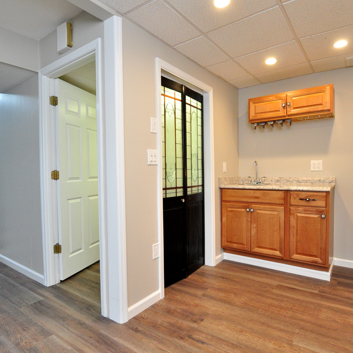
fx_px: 242
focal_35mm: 21
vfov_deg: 72.1
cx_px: 158
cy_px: 173
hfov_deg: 71.9
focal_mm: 10
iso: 1250
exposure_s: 1/80
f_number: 5
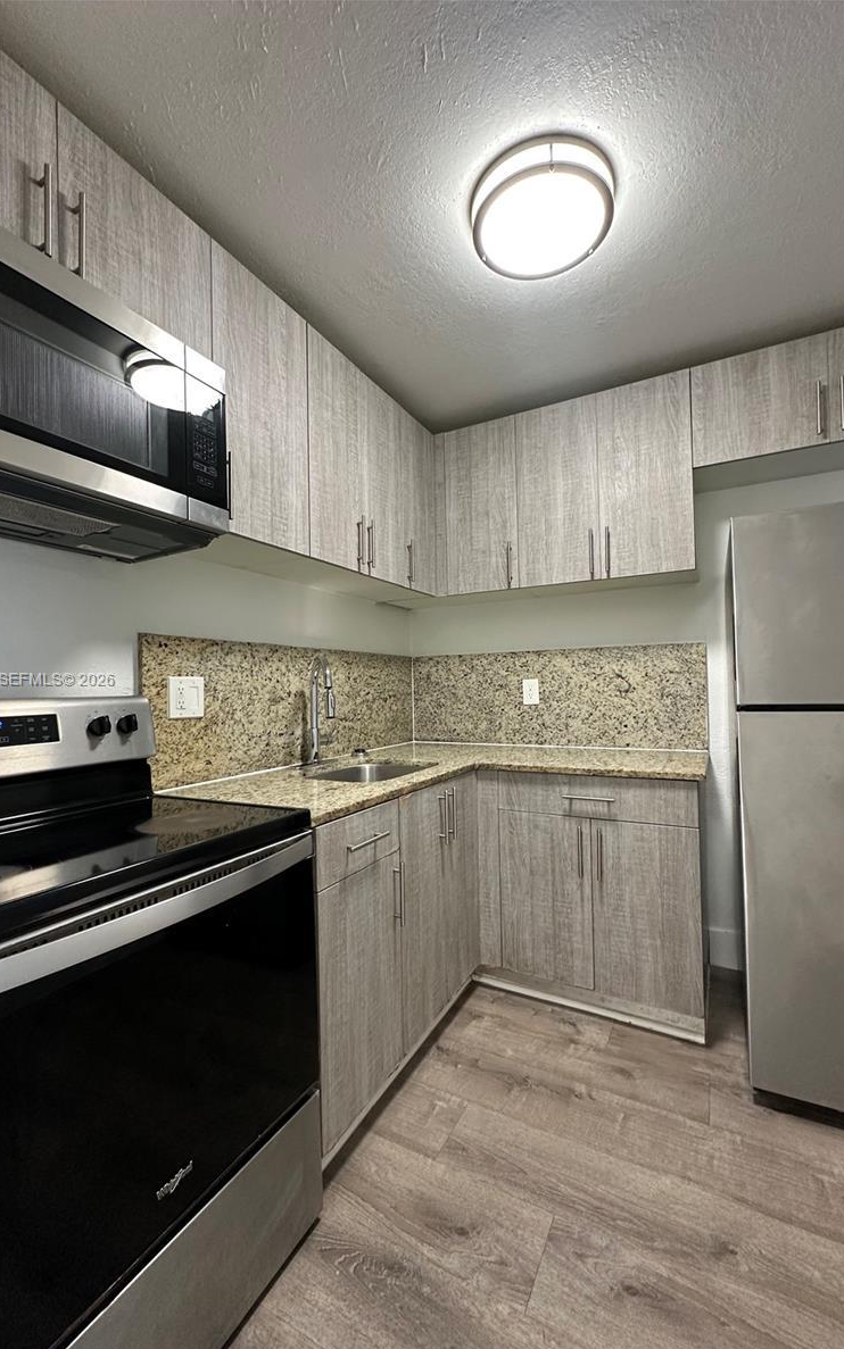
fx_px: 552
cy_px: 681
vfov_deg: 101.5
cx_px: 415
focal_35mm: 15
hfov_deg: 74.8
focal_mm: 2.22
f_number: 2.2
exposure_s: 1/60
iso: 250
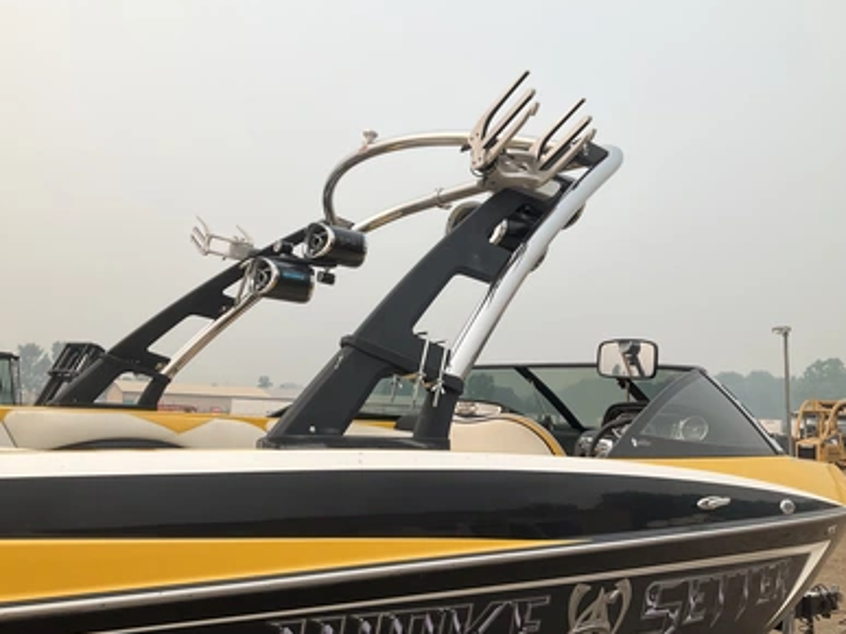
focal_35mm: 30
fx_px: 733
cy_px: 308
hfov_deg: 60.0
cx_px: 420
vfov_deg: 46.8
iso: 25
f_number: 1.8
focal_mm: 3
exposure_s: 1/1279
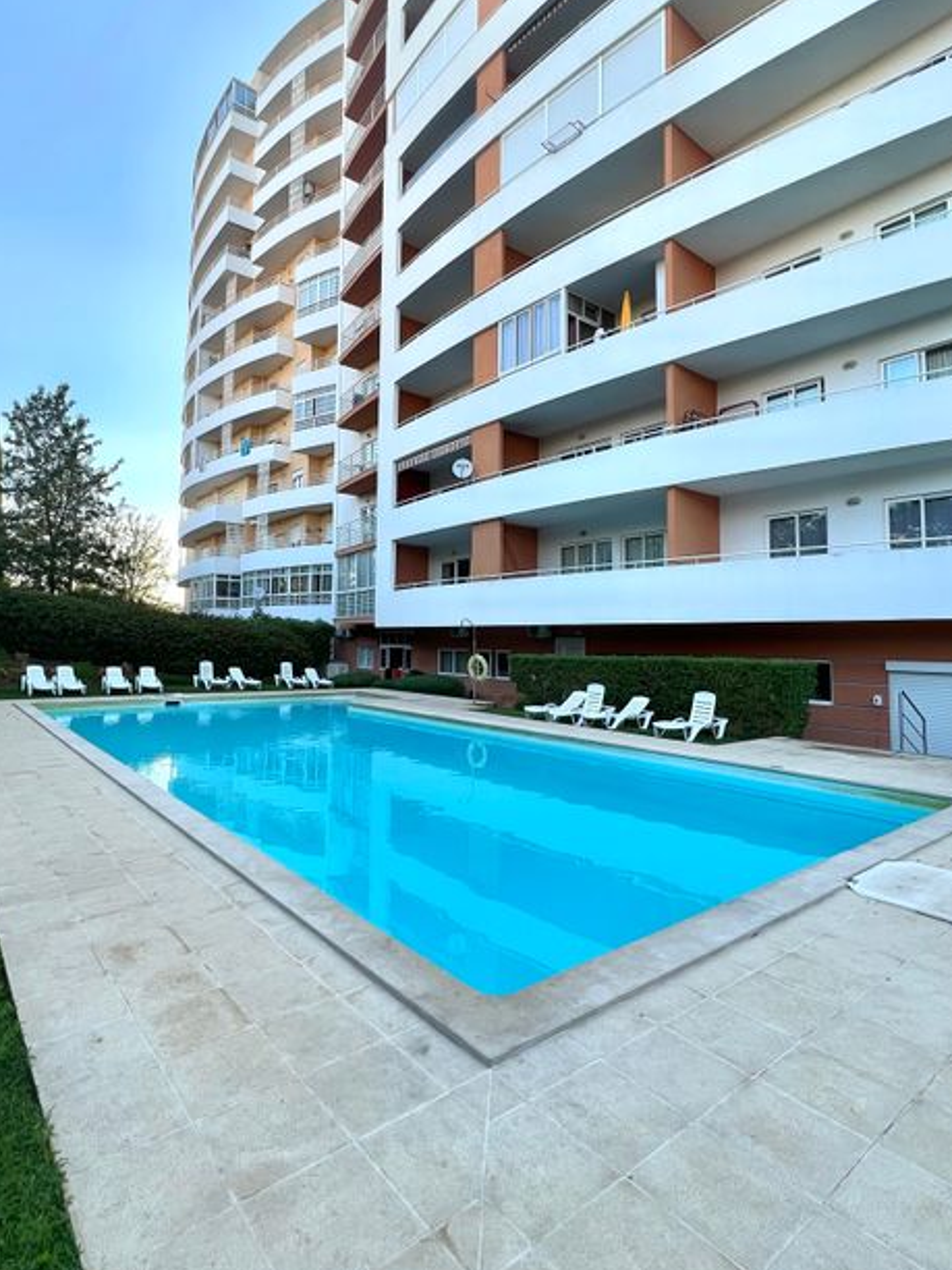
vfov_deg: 91.0
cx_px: 411
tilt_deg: +4.6
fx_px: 623
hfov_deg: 74.3
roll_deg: -0.4
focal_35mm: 17
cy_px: 604
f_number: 1.8
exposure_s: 1/277
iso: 32
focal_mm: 1.57
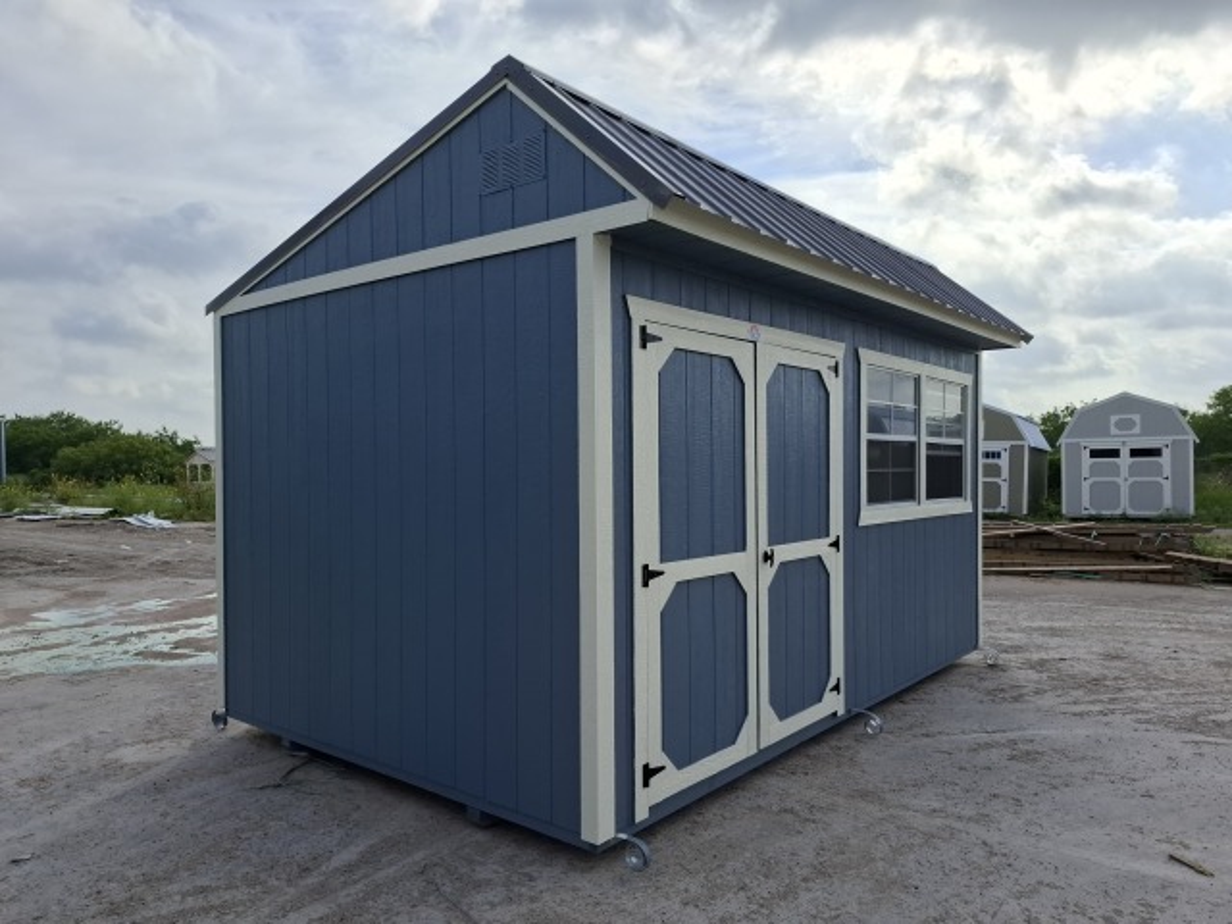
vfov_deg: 58.9
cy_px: 462
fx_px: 819
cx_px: 616
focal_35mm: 23
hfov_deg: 73.9
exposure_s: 1/3876
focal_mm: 5.54
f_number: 1.8
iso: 50
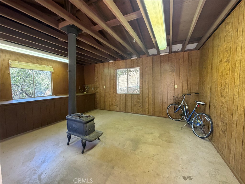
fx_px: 99
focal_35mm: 14
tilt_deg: -4.7
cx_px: 122
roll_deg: +1.4
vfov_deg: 85.7
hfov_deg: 102.1
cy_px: 92
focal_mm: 2.22
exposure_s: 1/120
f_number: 2.2
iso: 250
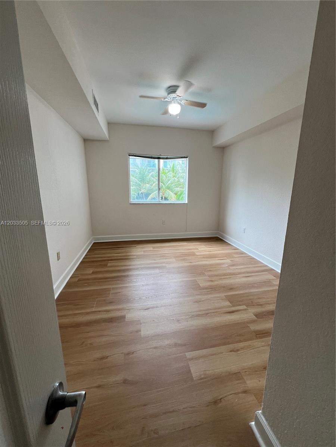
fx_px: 168
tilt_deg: -10.5
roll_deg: +0.4
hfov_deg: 89.9
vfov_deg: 106.2
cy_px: 224
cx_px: 168
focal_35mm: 13
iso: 50
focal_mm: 1.57
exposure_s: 1/99
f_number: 1.8
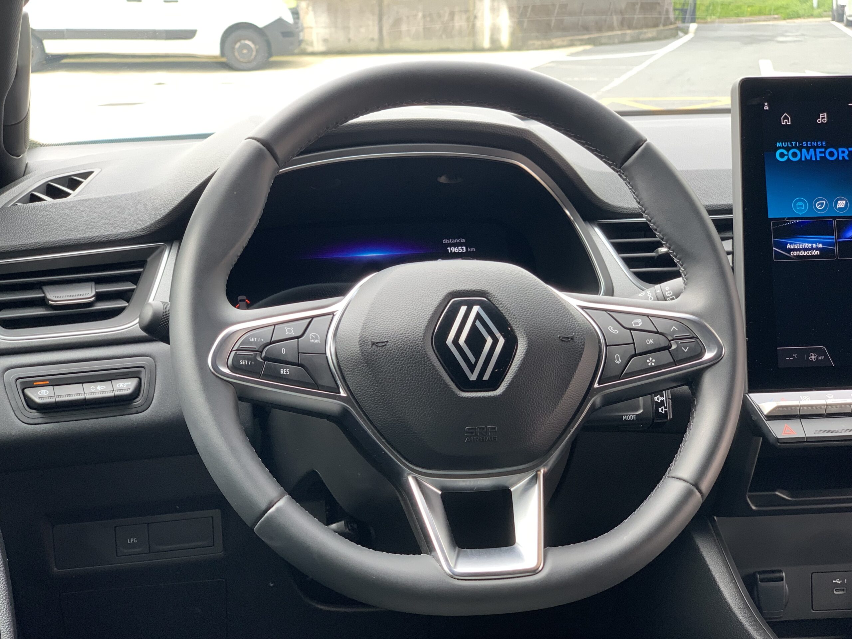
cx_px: 426
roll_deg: +0.1
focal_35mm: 52
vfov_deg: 28.0
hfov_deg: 36.8
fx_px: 1280
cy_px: 320
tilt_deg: -14.8
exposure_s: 1/122
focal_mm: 6
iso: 80
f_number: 2.4
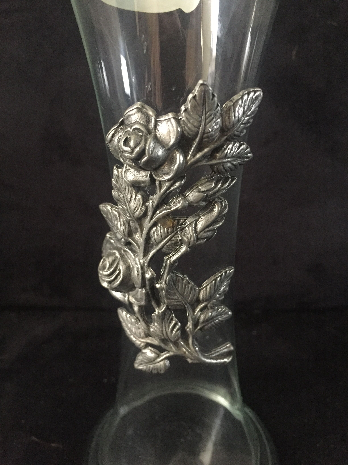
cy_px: 232
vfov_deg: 61.7
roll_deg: +0.2
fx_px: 389
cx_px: 174
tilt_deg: -31.6
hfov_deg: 48.2
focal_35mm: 29
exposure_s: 1/17
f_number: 2.2
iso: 400
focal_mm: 4.15
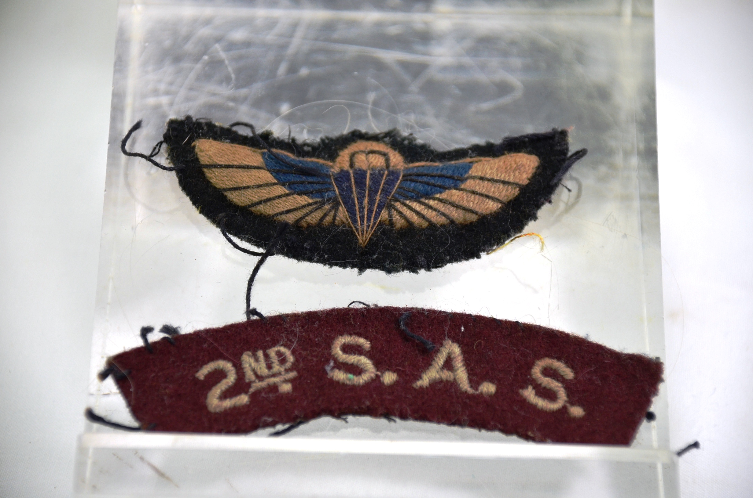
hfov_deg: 11.4
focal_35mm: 180
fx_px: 3757
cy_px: 249
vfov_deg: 7.6
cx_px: 376
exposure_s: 1/320
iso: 400
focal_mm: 120
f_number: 5.6
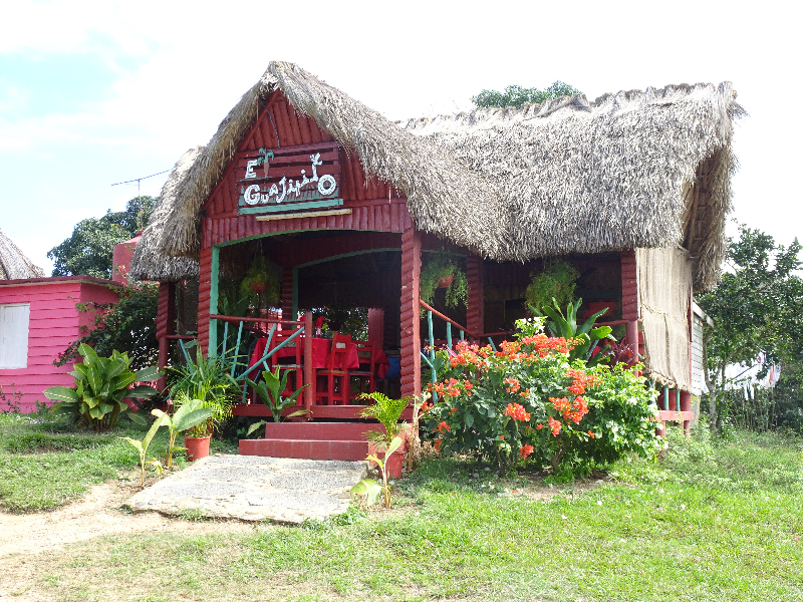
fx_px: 1021
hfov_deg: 42.9
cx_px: 402
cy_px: 301
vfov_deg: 32.9
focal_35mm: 44
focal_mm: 7.58
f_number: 4.5
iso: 80
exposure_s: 1/125
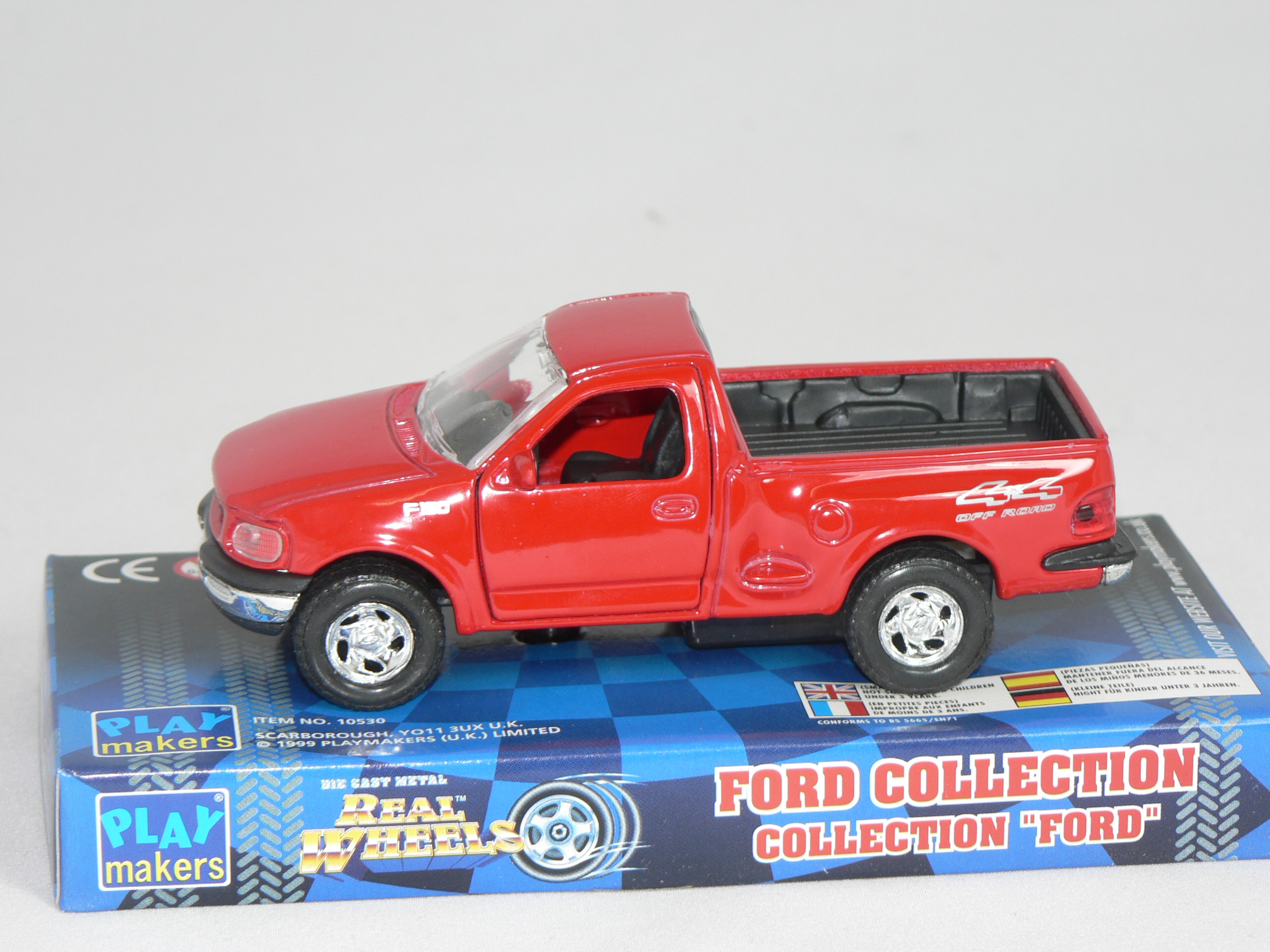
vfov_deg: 11.4
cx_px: 635
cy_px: 476
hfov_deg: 15.2
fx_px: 4769
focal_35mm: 130
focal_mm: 21.6
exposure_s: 1/60
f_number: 3.2
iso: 80
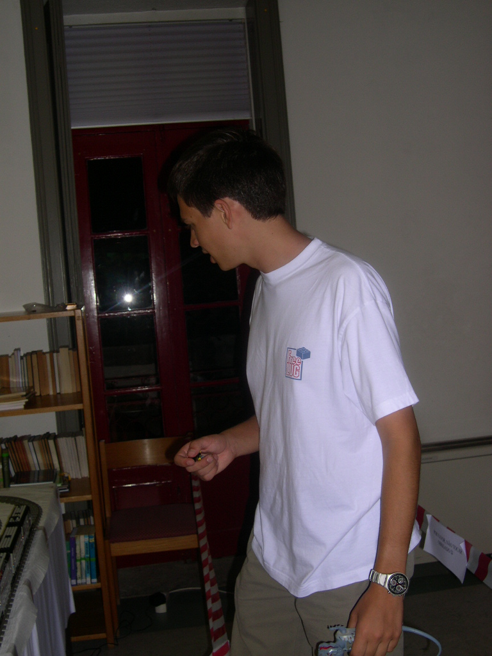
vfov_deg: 44.8
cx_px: 246
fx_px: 796
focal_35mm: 42
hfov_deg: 34.3
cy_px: 328
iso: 100
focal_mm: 9
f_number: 2.9
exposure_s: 1/60
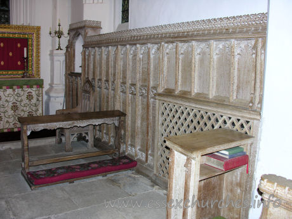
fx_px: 295
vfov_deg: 40.7
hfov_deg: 52.6
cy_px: 110
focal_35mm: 35
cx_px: 146
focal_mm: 8.9
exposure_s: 1/60.1
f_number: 2.8
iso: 96
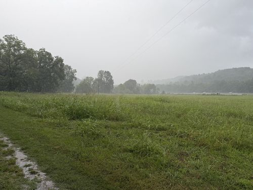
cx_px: 126
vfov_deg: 56.8
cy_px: 95
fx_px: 175
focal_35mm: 24
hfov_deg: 71.6
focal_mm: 6.76
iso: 80
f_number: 1.78
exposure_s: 1/715
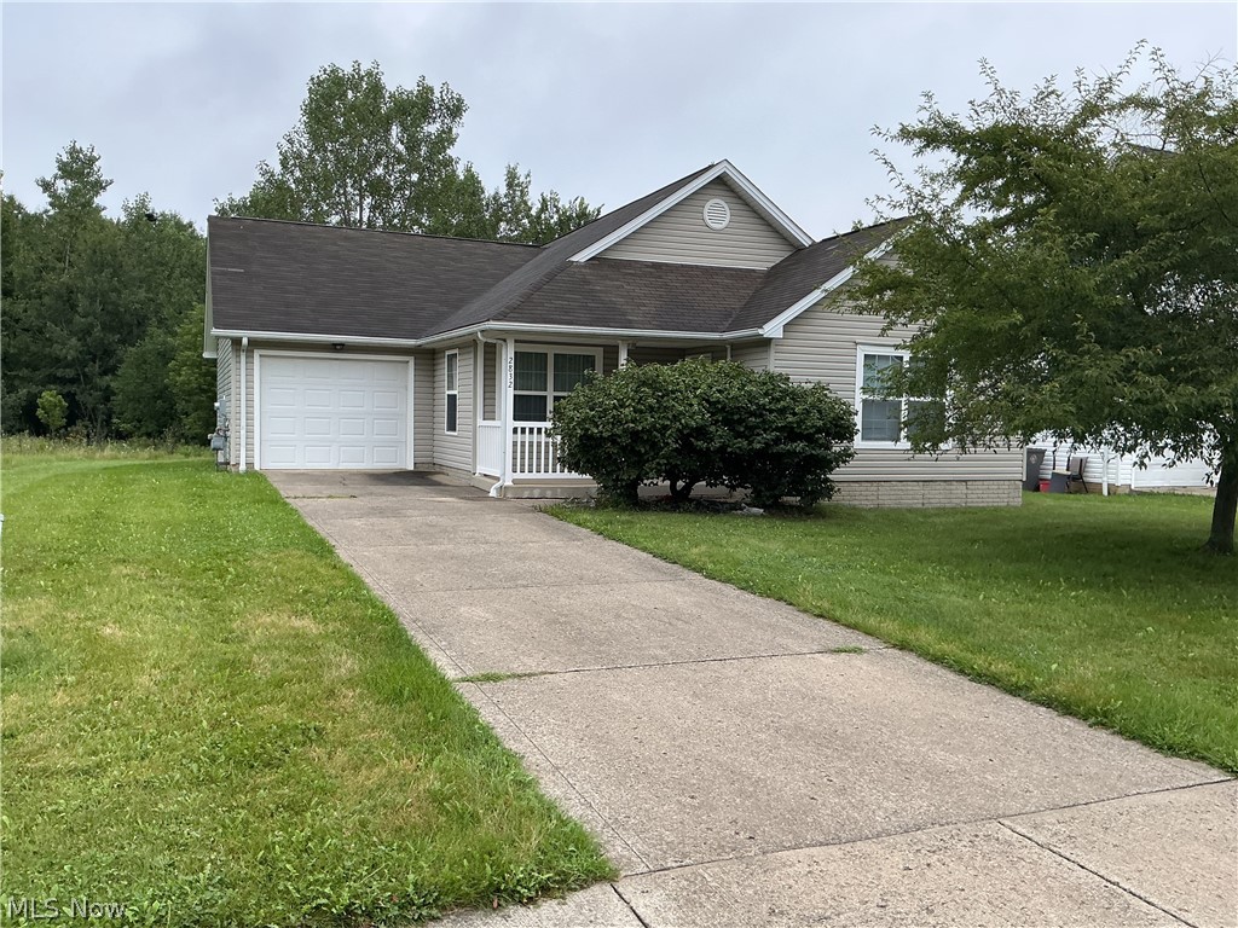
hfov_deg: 61.7
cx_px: 619
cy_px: 464
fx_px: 1037
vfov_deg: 48.2
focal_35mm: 29
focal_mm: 3
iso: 25
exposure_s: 1/287
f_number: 1.8
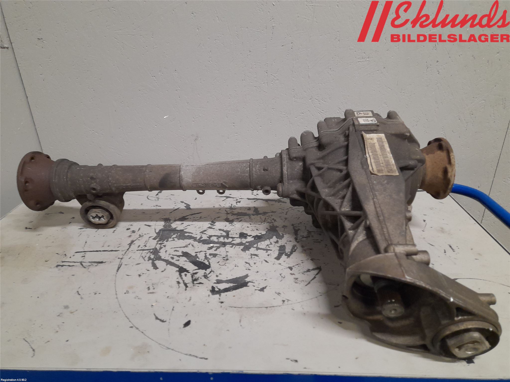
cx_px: 255
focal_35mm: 25
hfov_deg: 69.4
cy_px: 191
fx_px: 368
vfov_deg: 54.9
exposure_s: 1/50
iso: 200
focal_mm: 4.6
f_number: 2
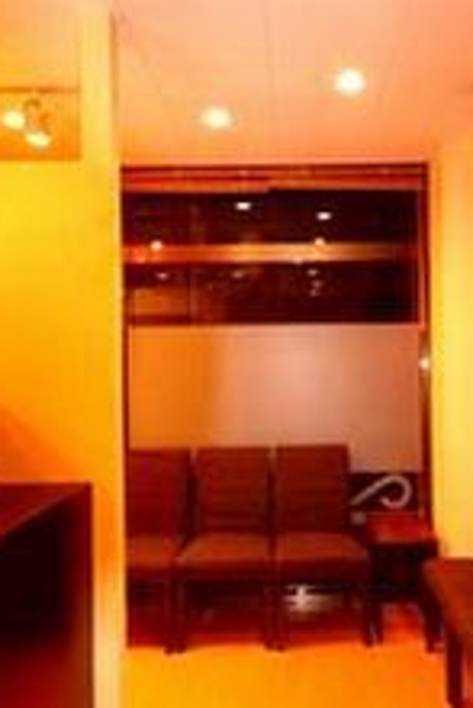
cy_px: 393
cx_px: 309
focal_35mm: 29
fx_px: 571
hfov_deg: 44.5
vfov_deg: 63.5
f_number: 3.5
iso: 800
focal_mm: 10
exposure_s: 1/80
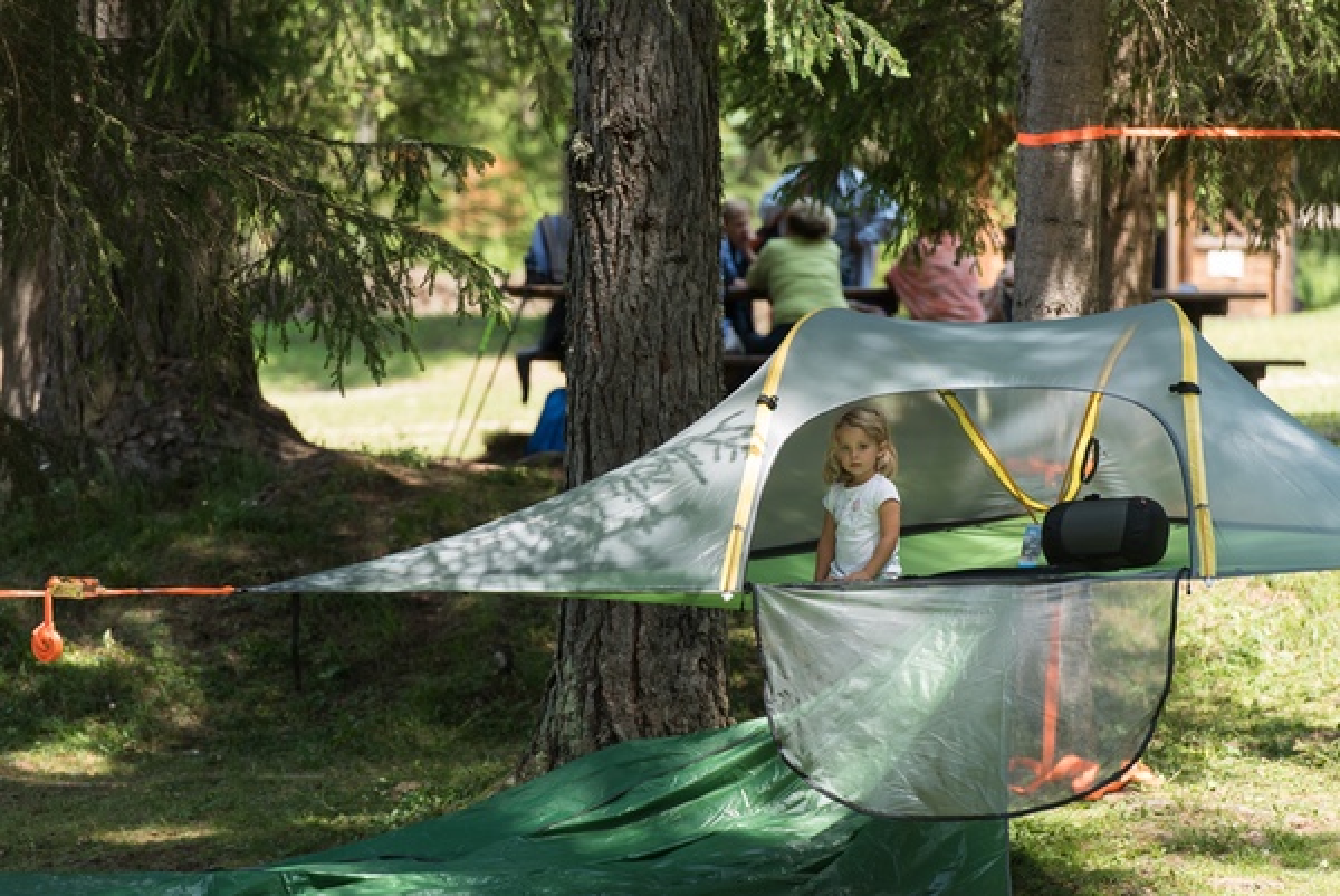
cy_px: 448
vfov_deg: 6.9
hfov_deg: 10.3
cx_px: 670
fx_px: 7450
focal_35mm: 200
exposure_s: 1/250
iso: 100
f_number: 4
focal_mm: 200
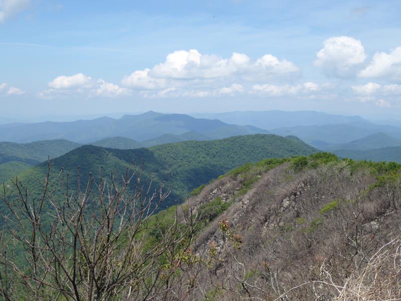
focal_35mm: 49
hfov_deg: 38.9
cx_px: 200
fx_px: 568
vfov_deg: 29.7
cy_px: 150
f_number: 4
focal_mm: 8.4
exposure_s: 1/640
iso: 100
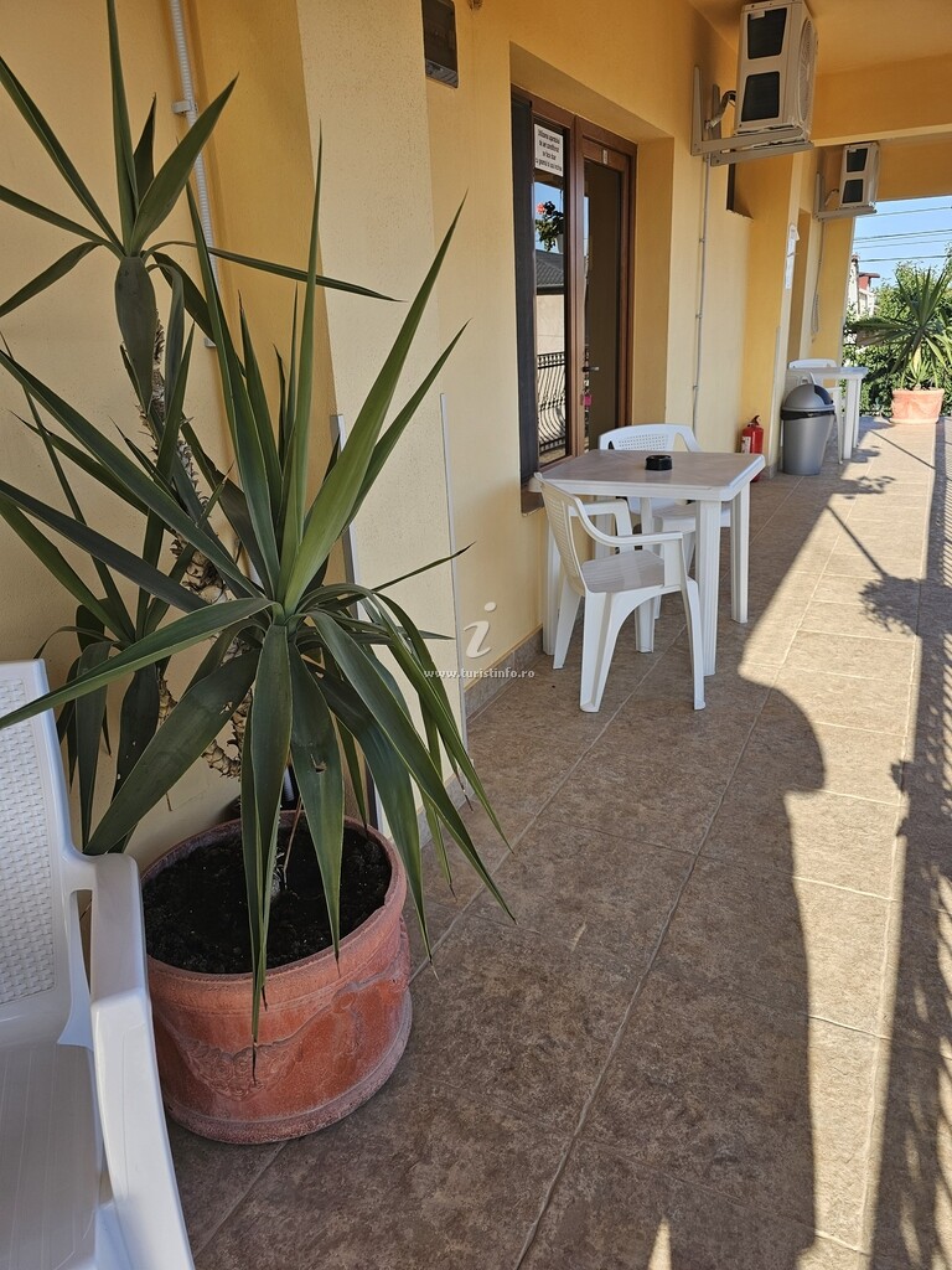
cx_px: 476
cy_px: 635
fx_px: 843
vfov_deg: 73.9
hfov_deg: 58.9
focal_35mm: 23
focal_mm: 6.3
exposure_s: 1/373
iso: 20
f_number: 1.7
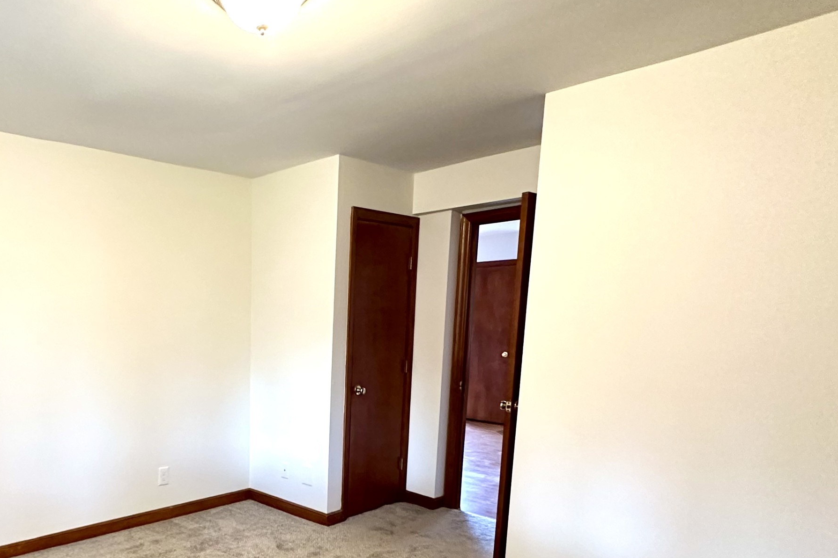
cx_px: 197
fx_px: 582
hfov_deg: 66.5
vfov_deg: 49.3
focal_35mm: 25
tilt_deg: -9.8
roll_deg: +0.8
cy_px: 416
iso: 400
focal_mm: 2.22
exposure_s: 1/60
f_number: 2.2
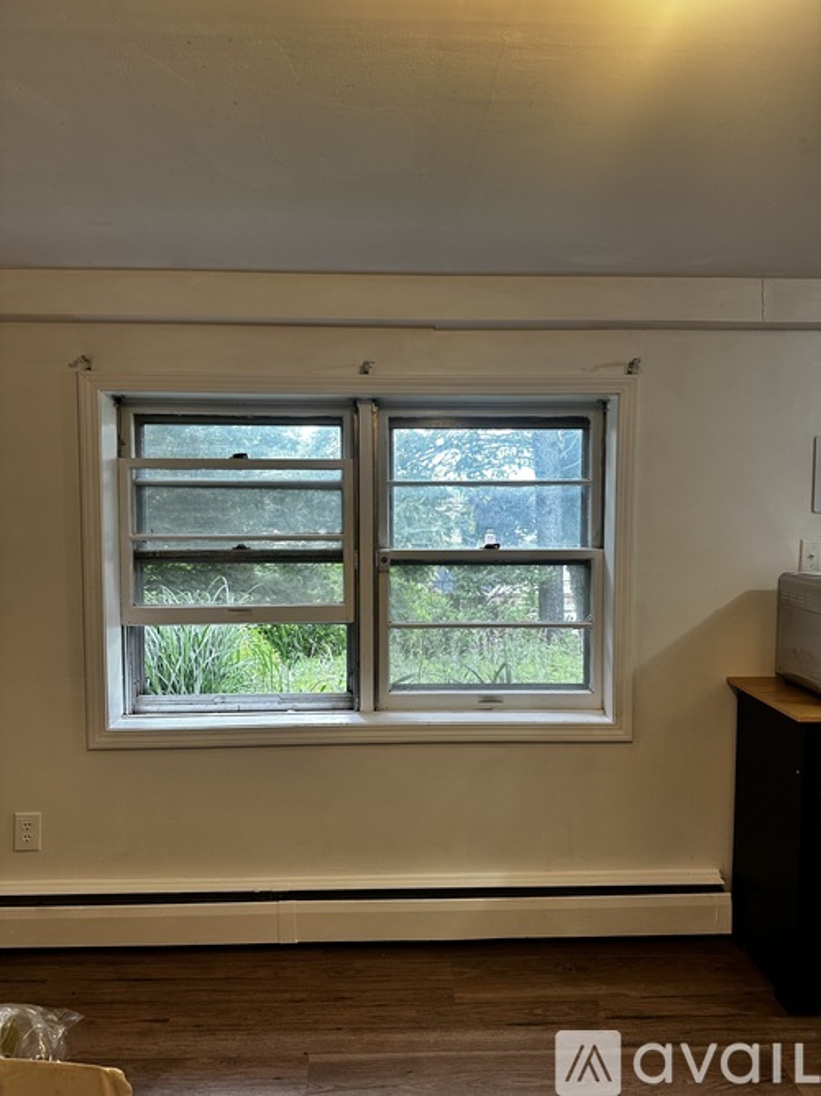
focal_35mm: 24
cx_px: 410
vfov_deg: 71.6
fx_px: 759
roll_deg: -1.5
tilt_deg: -2.3
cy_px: 548
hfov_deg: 56.8
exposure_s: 1/60
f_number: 1.78
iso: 125
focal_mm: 6.86
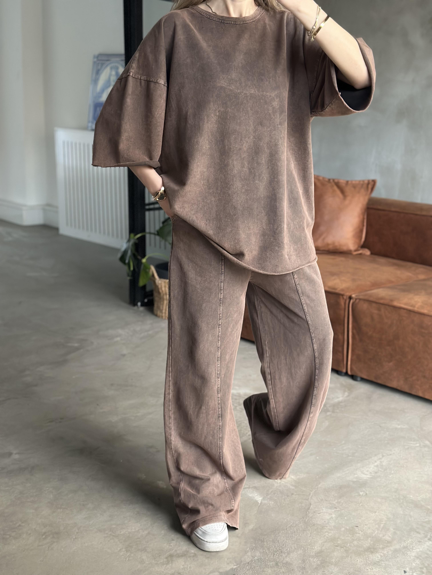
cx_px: 216
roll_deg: -2.4
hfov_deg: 30.3
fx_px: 799
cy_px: 288
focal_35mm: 48
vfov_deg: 39.7
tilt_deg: -33.3
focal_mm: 6.86
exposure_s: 1/40
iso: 400
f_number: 1.78
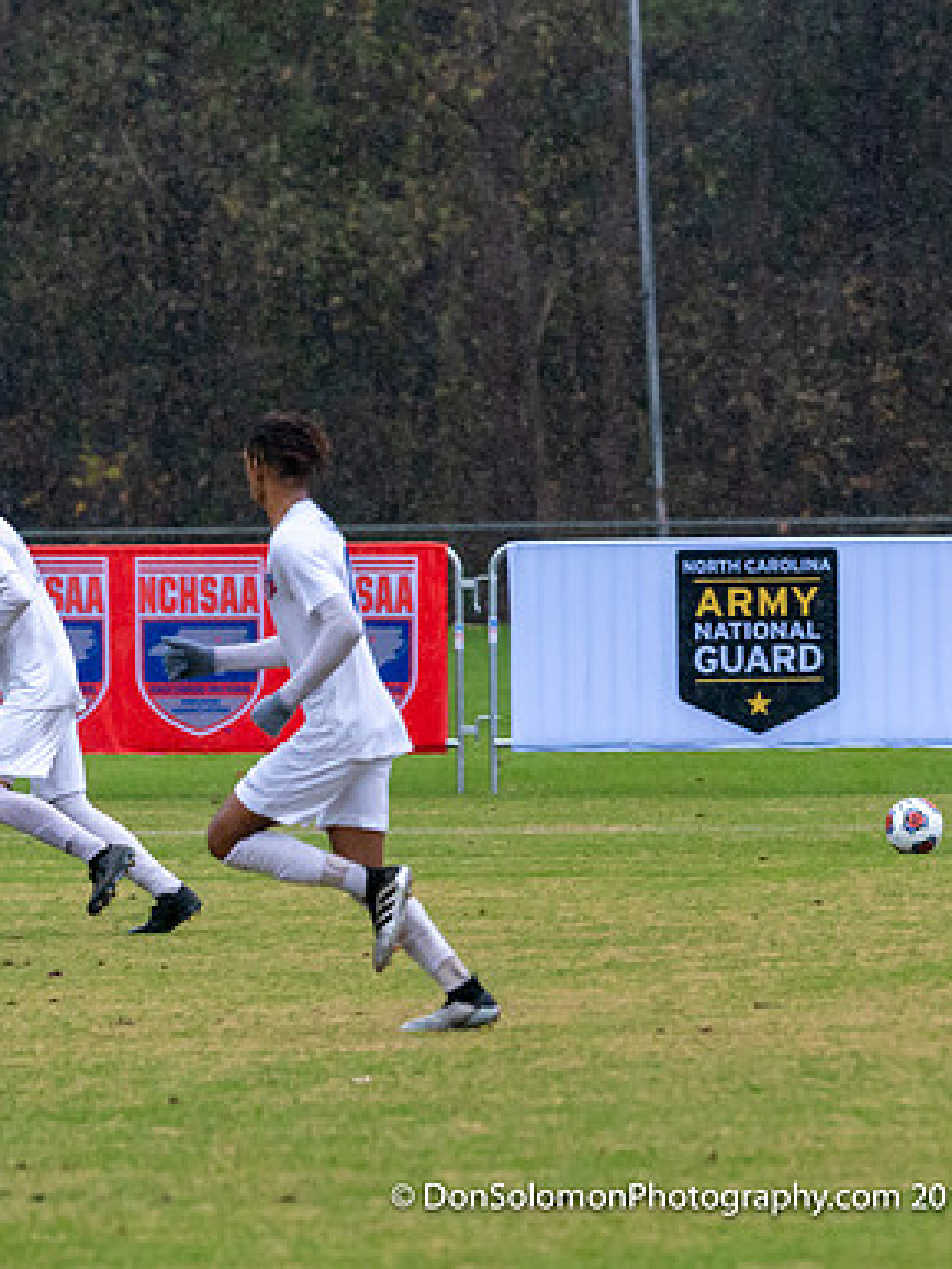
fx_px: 19644
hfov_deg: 2.8
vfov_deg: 3.7
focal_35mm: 536
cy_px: 821
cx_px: 1181
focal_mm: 244
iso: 3200
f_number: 5.6
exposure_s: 1/1000
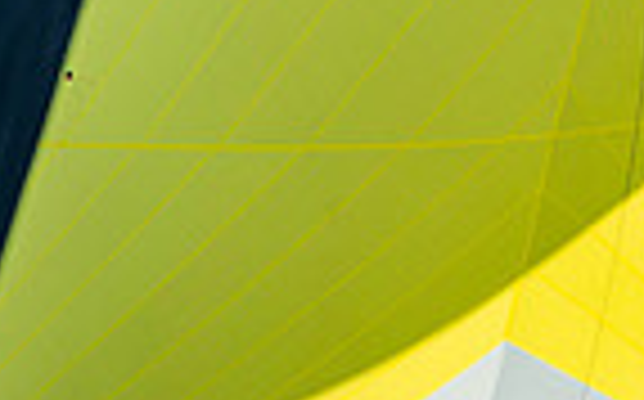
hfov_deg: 0.8
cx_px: 1054
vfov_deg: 0.5
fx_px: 43528
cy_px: -238
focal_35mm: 2483
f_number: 5
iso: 400
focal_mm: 600
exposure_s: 1/2000
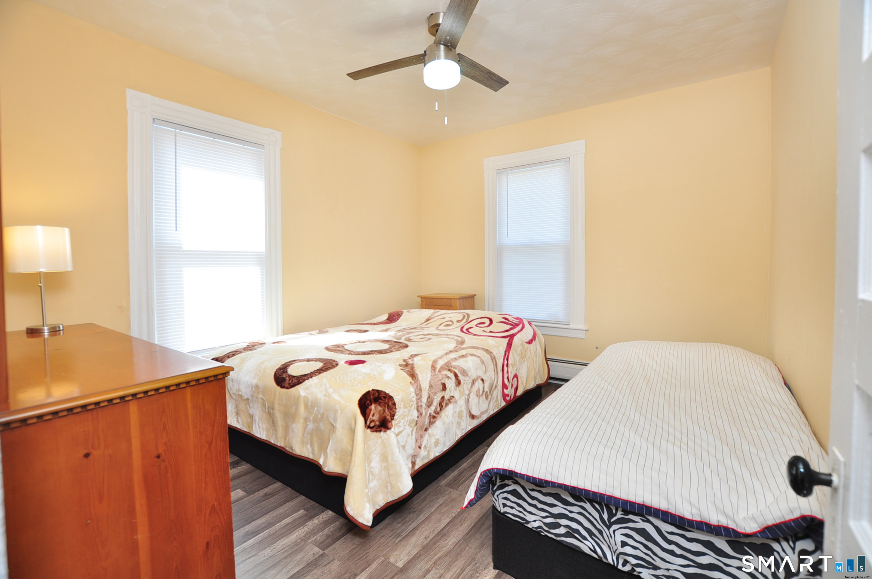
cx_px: 436
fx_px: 363
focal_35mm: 15
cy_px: 290
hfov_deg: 100.5
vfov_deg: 77.2
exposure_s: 1/80
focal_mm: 10
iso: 250
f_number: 4.5
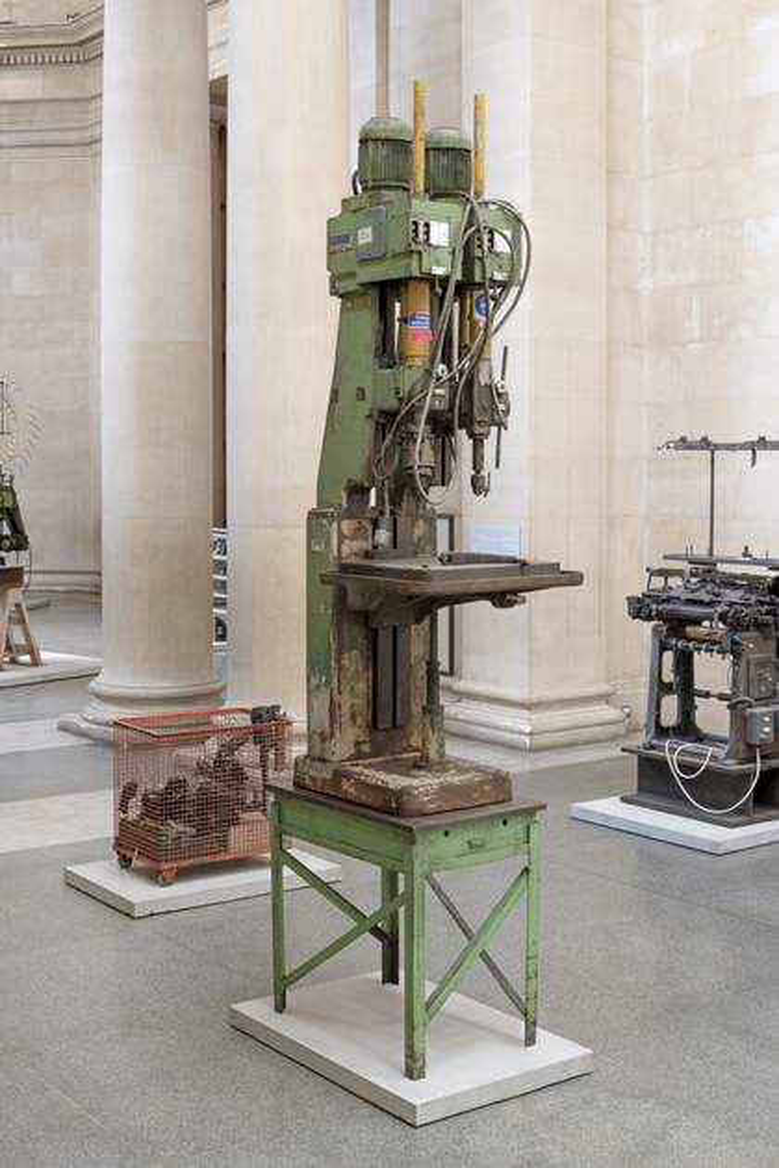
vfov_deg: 43.6
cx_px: 390
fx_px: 1461
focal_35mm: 45
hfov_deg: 29.9
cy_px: 584
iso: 100
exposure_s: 6
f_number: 22
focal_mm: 45
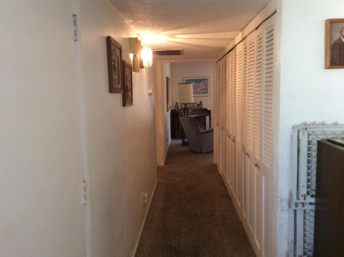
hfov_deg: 56.9
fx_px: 318
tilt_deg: -10.9
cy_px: 128
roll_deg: +1.4
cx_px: 172
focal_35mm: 32
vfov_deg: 44.1
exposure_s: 1/24
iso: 200
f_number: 2.4
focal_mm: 3.3
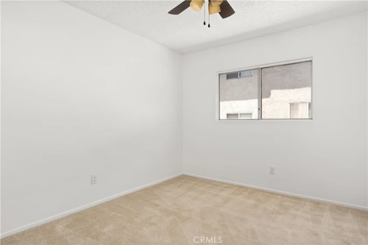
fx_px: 204
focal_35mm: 20
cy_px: 122
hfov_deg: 84.0
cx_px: 184
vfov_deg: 61.9
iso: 320
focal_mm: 20
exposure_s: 1/10
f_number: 8
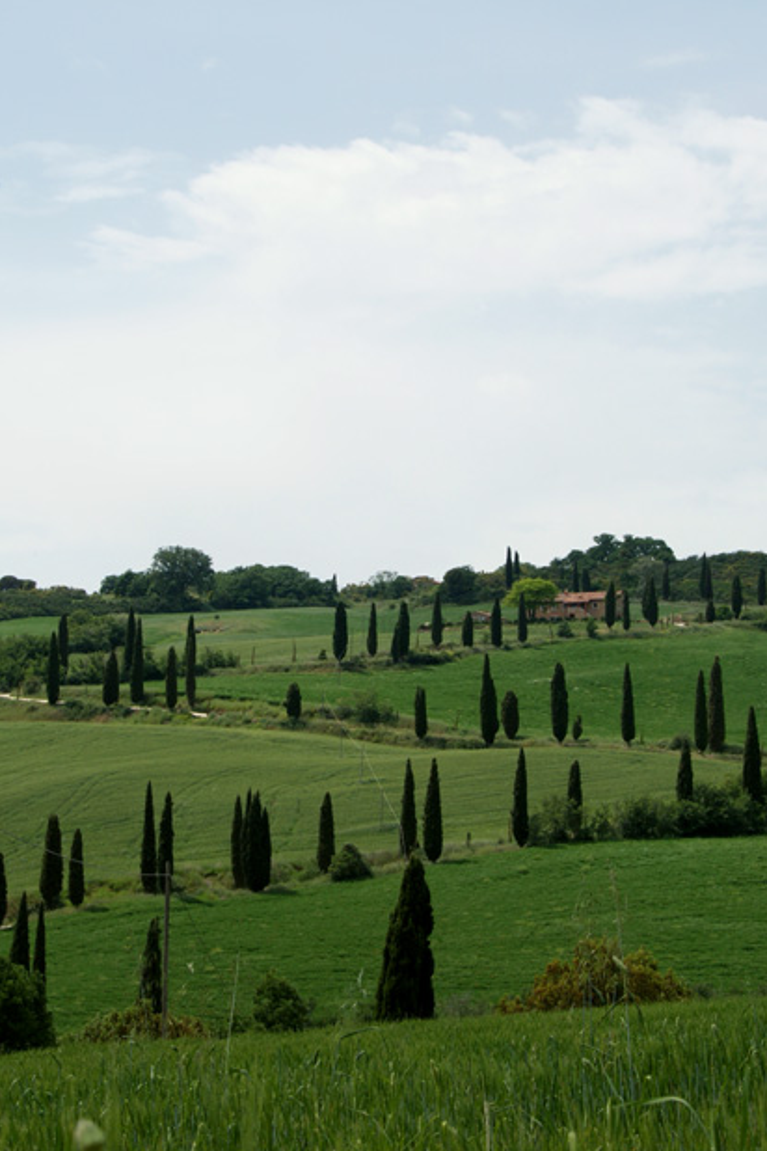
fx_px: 2549
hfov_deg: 17.1
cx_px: 397
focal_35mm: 80
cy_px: 576
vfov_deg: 25.4
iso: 100
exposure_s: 1/320
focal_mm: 35
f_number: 8
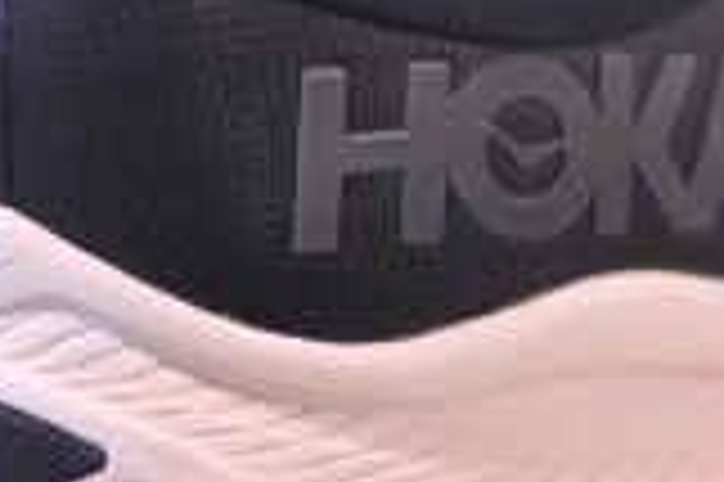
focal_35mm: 373
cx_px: 229
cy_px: -191
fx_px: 7494
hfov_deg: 5.5
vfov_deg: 3.7
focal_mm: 50
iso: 250
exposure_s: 1/320
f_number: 2.2
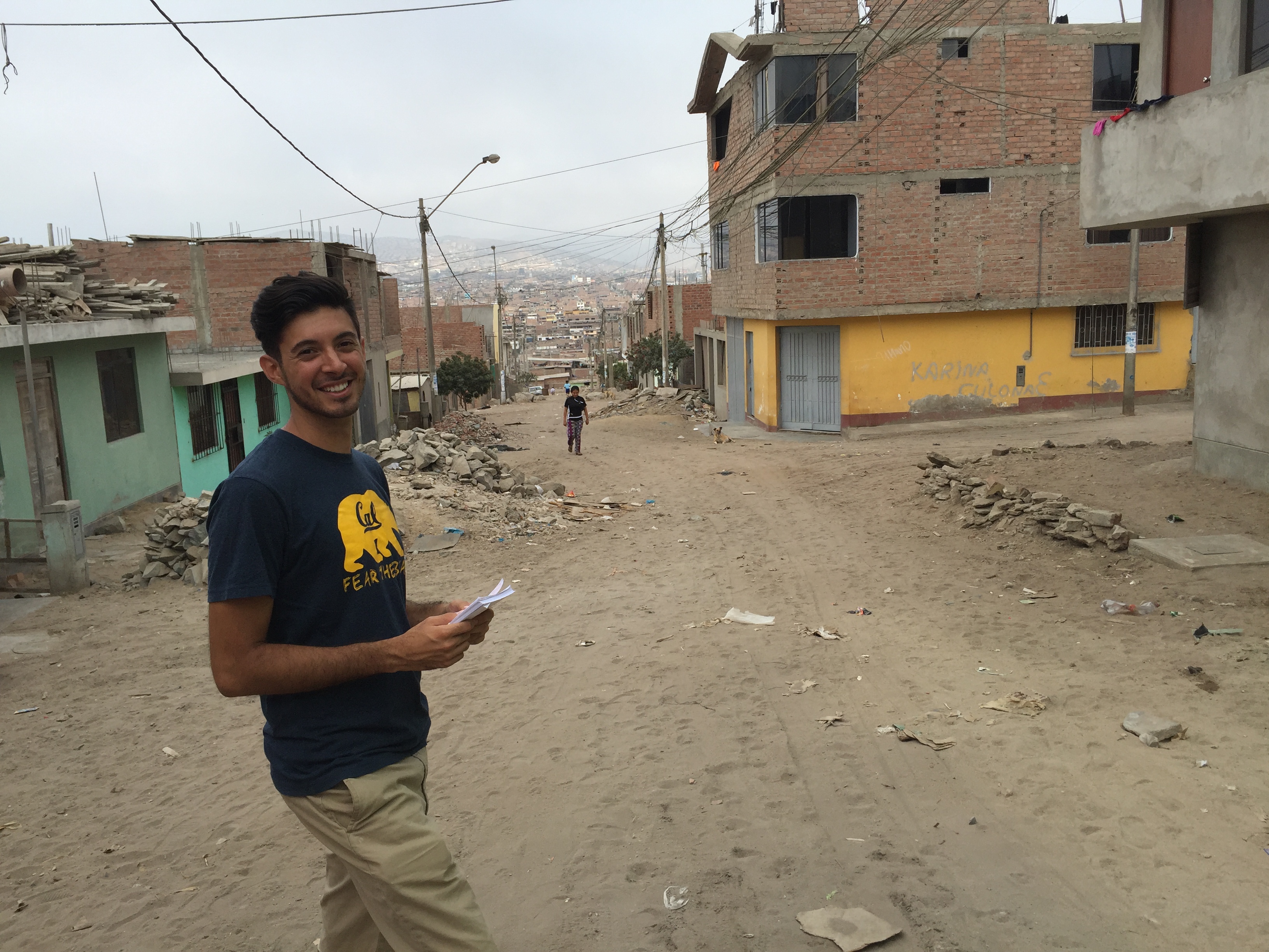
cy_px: 476
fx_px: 1063
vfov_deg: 48.2
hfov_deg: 61.7
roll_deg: +1.0
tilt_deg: -8.8
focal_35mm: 29
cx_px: 634
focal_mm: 4.15
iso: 32
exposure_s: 1/1163
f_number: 2.2
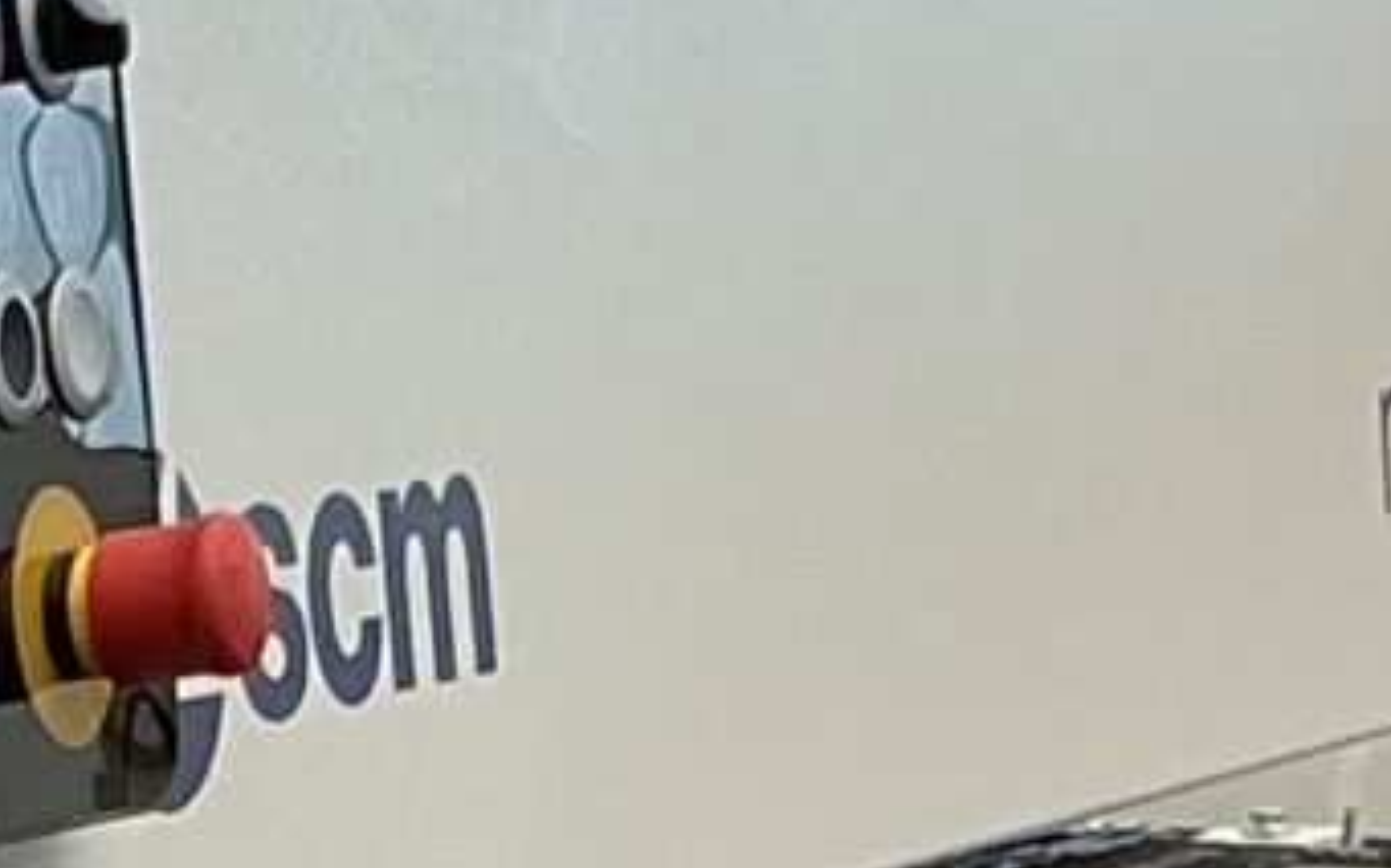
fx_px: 8452
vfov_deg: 5.5
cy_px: 2633
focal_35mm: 223
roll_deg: -0.1
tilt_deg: -16.1
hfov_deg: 9.1
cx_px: -938
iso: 32
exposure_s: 1/122
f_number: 1.8
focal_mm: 3
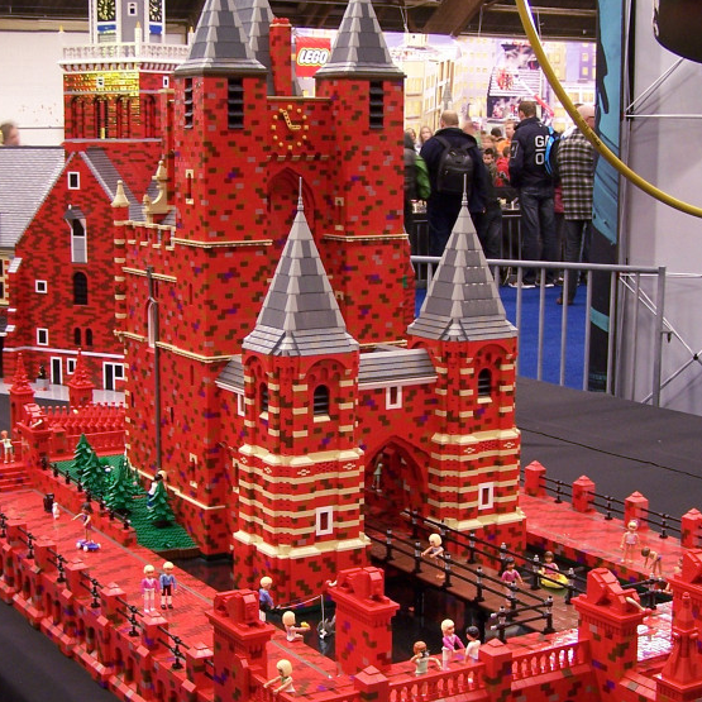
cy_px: 390
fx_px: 1423
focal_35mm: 62
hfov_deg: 27.7
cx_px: 336
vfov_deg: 27.7
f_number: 2.8
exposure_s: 1/2
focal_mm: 6.3
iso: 80
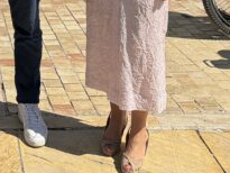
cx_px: -27
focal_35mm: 90
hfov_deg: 20.7
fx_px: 598
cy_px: -142
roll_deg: -0.4
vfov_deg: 14.4
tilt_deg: -6.5
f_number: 1.78
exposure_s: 1/32258
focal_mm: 6.76
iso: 400
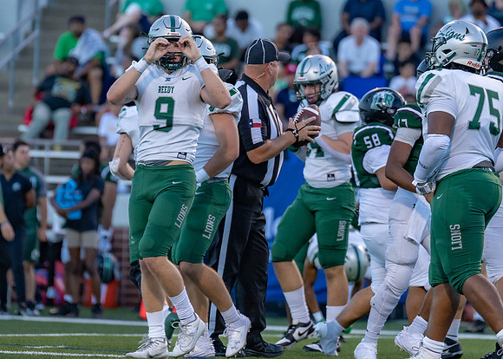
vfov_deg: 3.5
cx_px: 224
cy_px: 134
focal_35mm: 415
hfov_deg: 4.9
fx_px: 5928
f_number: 2.8
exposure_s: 1/1250
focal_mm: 200
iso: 800
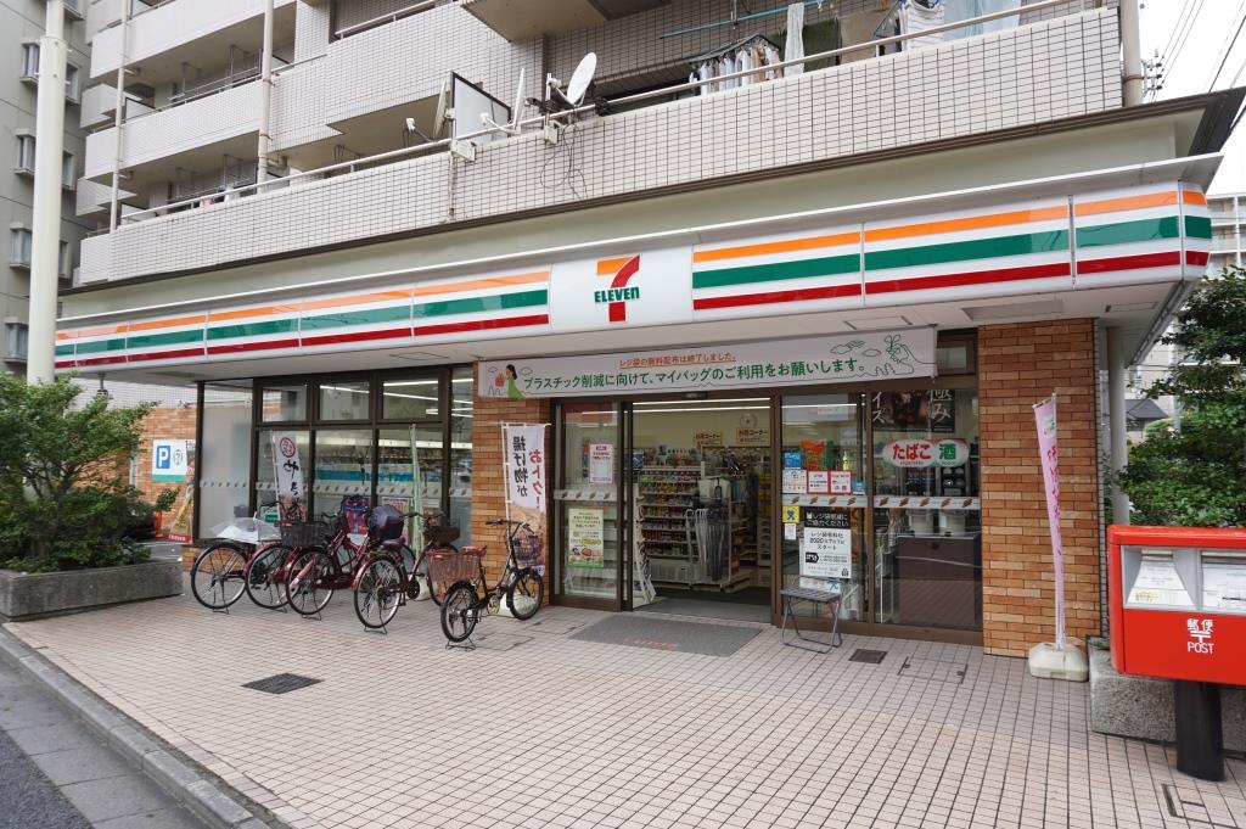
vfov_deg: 53.1
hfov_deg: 73.8
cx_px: 623
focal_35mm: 24
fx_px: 830
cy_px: 414
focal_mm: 16
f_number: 5.6
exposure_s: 1/80
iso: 100
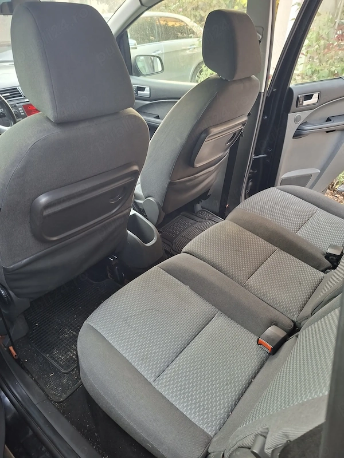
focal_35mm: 23
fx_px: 305
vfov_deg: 73.9
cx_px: 172
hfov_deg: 58.9
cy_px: 229
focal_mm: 5.54
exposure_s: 1/33
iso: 320
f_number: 1.8
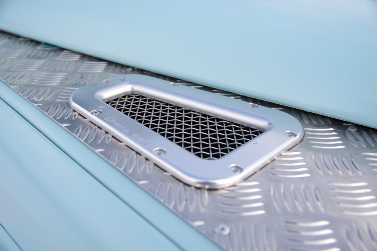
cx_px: 188
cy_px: 126
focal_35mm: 39
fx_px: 408
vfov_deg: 34.2
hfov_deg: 49.6
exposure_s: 1/400
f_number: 4
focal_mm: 26
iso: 100
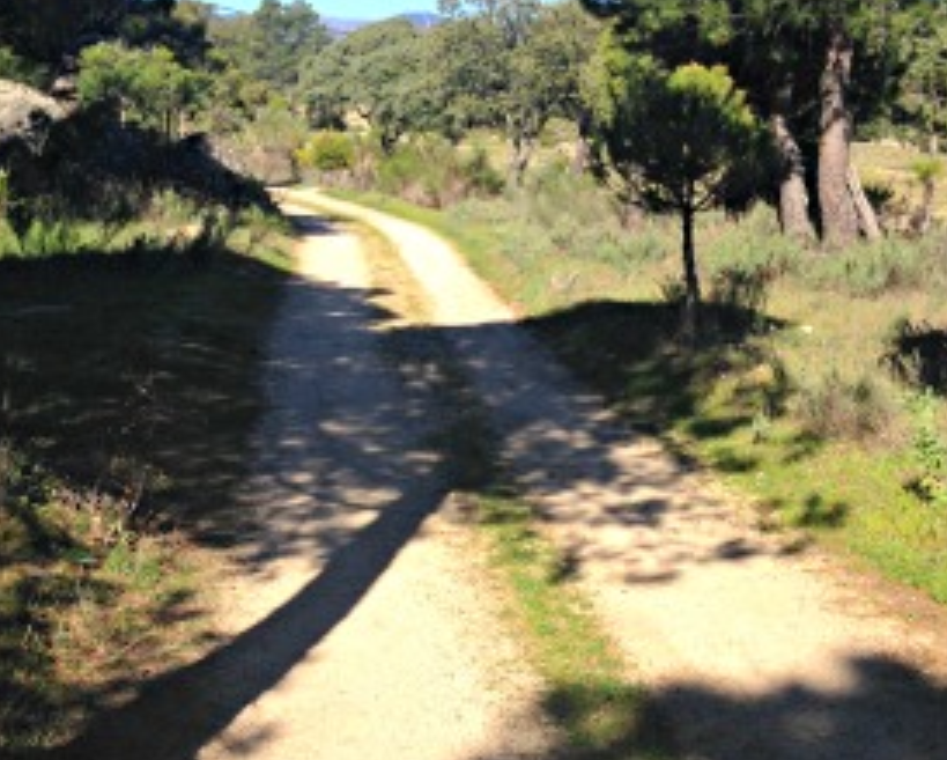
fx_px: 1543
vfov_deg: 27.7
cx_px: 399
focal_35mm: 55
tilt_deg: -10.9
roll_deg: -1.1
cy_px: 390
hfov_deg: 34.0
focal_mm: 4.12
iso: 50
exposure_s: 1/1427
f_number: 2.4
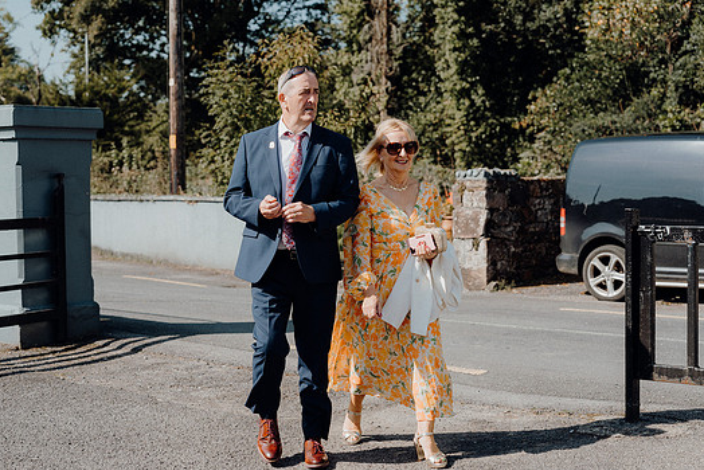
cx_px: 364
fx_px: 1213
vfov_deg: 21.9
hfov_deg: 32.4
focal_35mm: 62
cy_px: 228
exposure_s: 1/1000
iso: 125
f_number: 3.5
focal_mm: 56
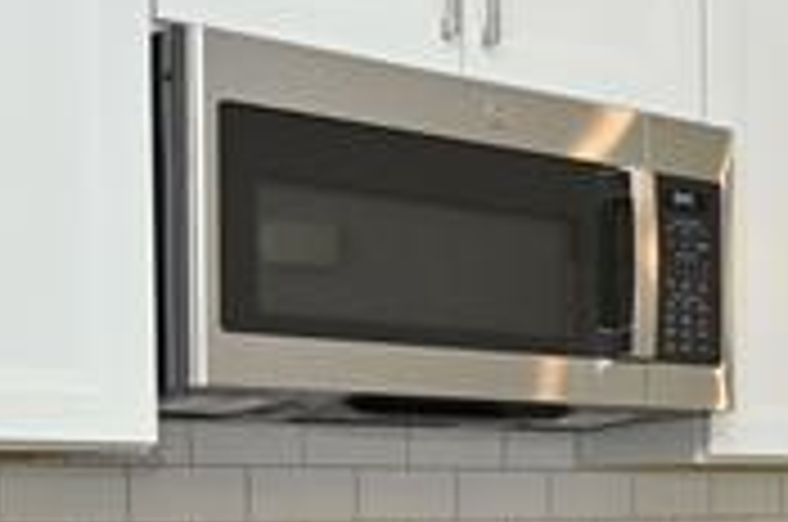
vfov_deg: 16.1
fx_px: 1792
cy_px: 572
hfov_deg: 20.7
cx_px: 1216
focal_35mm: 82
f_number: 9
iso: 250
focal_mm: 14
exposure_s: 1/60
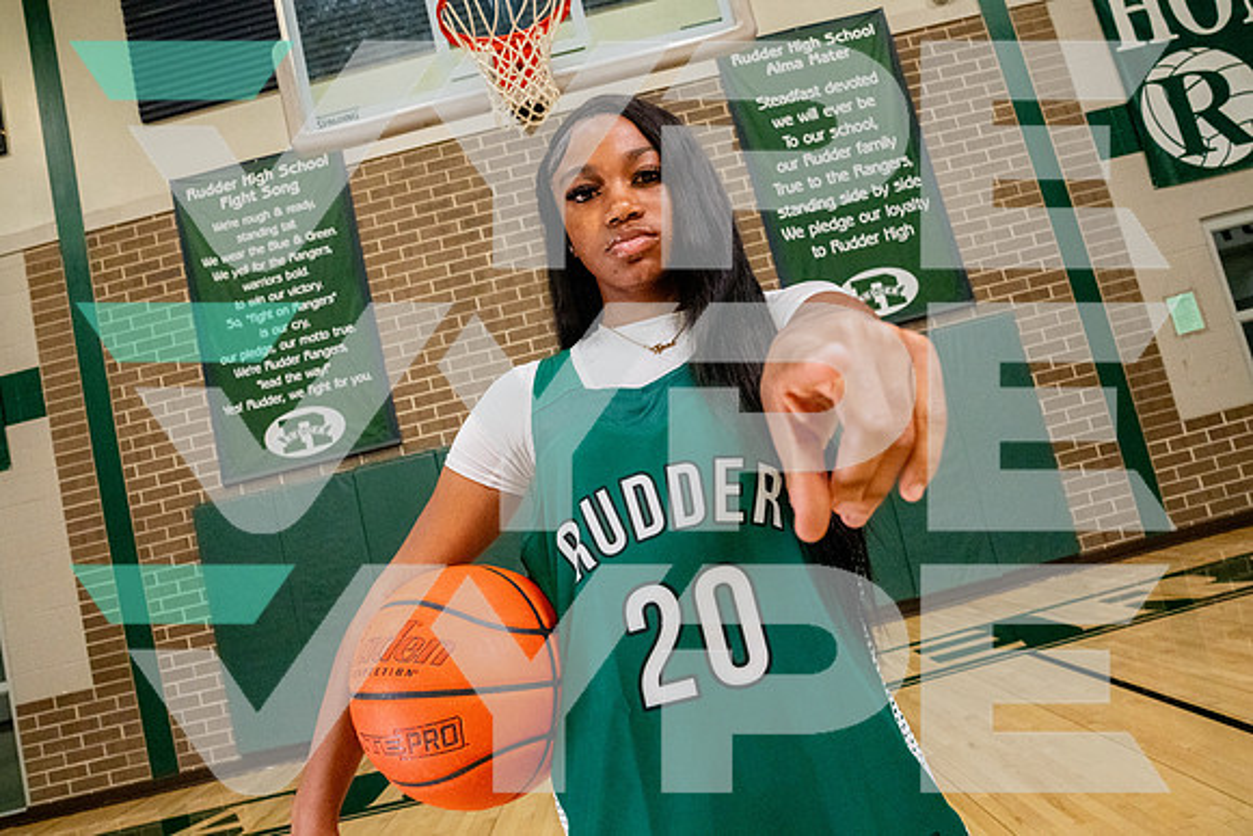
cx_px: 611
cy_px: 409
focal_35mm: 26
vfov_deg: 49.5
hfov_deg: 69.3
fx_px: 907
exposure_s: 1/500
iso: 10000
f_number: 7.1
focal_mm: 24
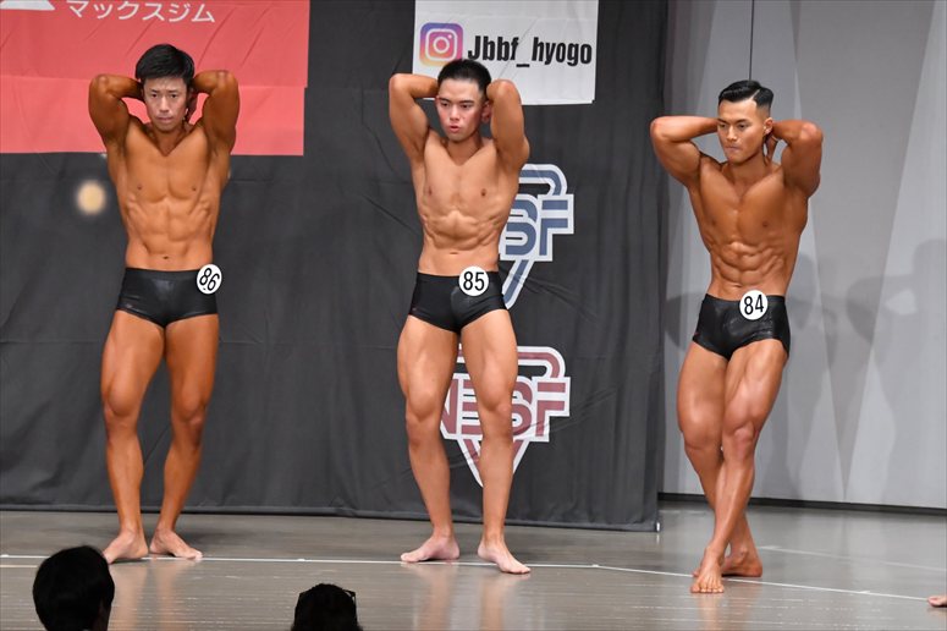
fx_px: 5311
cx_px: 474
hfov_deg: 10.2
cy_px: 316
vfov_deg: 6.8
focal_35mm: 202
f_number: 5.6
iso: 6400
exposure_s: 1/400
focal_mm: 135
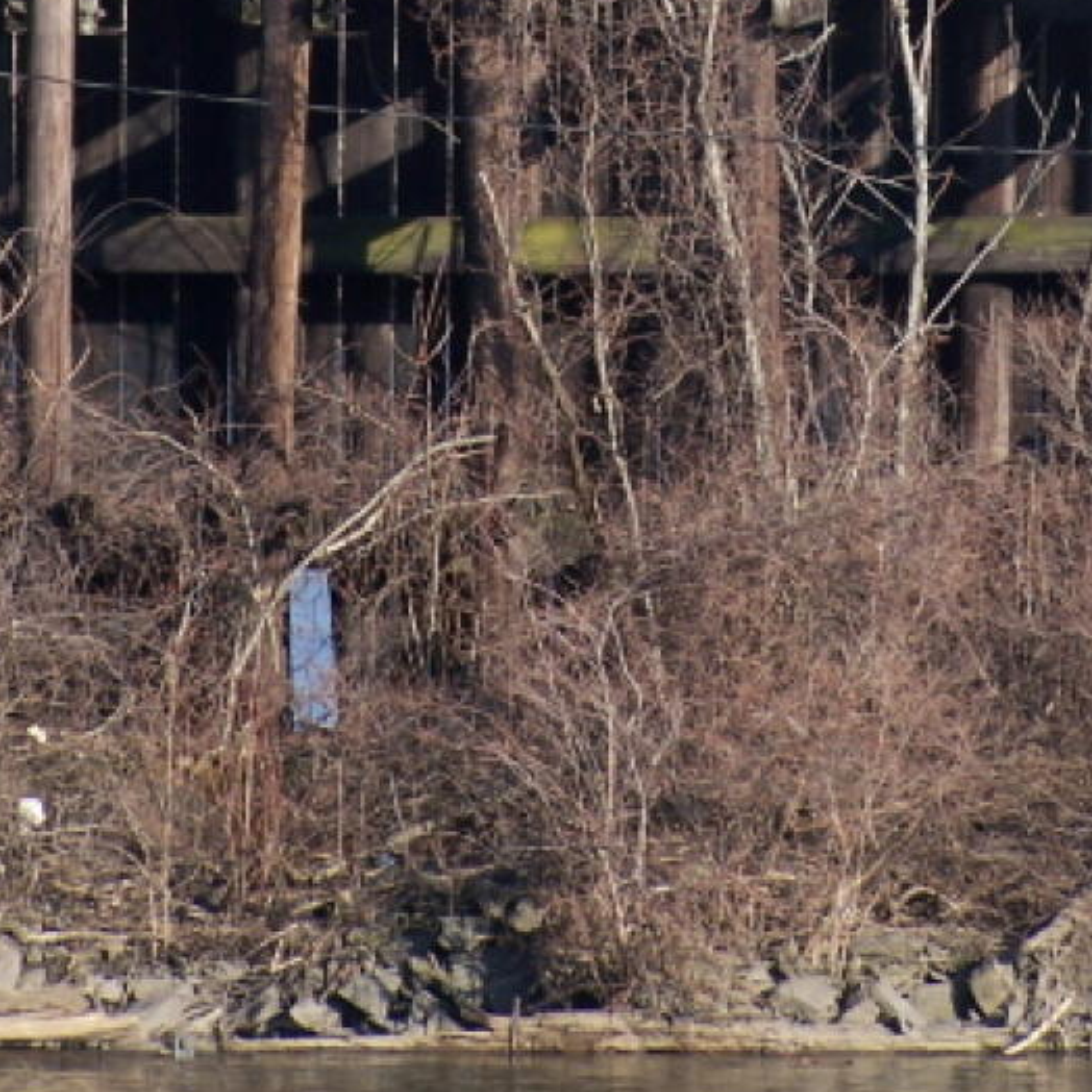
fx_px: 15525
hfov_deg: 4.0
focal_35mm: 435
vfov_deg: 4.0
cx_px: 694
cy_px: -109
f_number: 3.2
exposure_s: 1/640
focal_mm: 31.3
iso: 80
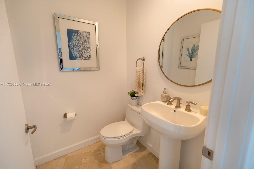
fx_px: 106
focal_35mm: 15
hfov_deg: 100.4
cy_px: 84
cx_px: 127
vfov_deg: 77.3
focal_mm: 15
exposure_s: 1/8
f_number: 8
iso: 200
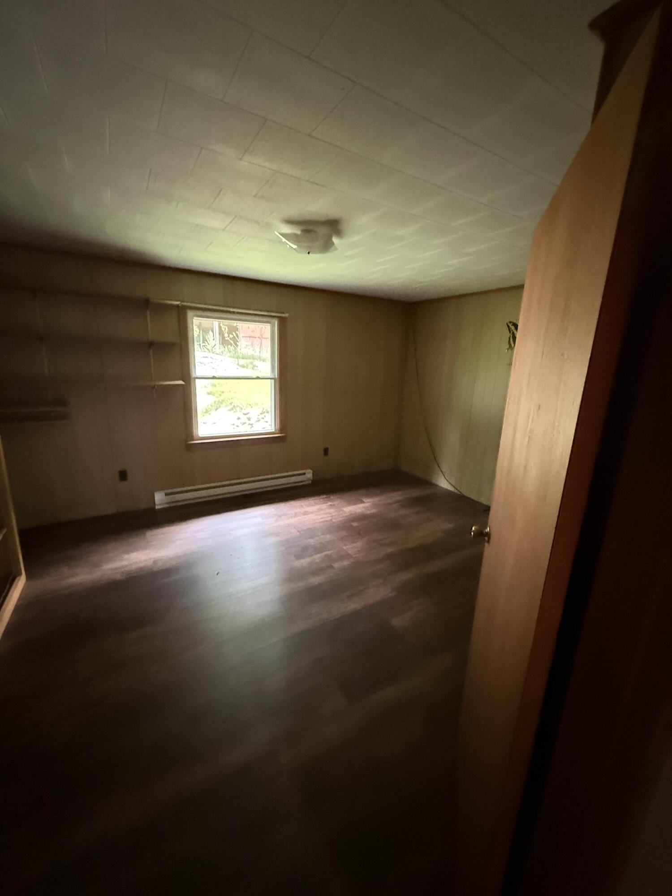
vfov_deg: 102.1
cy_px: 448
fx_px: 362
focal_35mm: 14
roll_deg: -2.7
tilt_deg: -11.0
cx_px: 336
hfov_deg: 85.7
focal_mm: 2.22
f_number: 2.2
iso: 1600
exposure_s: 1/40
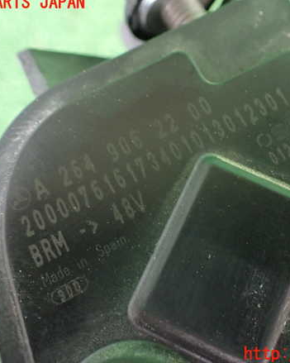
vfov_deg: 45.8
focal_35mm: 40
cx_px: 183
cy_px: 179
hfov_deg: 37.1
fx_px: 429
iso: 800
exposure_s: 1/40
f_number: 2.3
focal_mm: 5.4
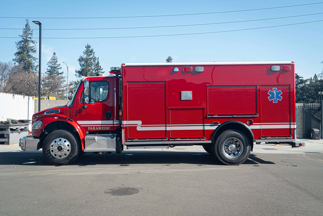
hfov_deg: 55.8
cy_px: 108
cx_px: 162
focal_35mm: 34
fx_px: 305
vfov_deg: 38.9
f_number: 10
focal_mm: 34
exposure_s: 1/200
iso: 640
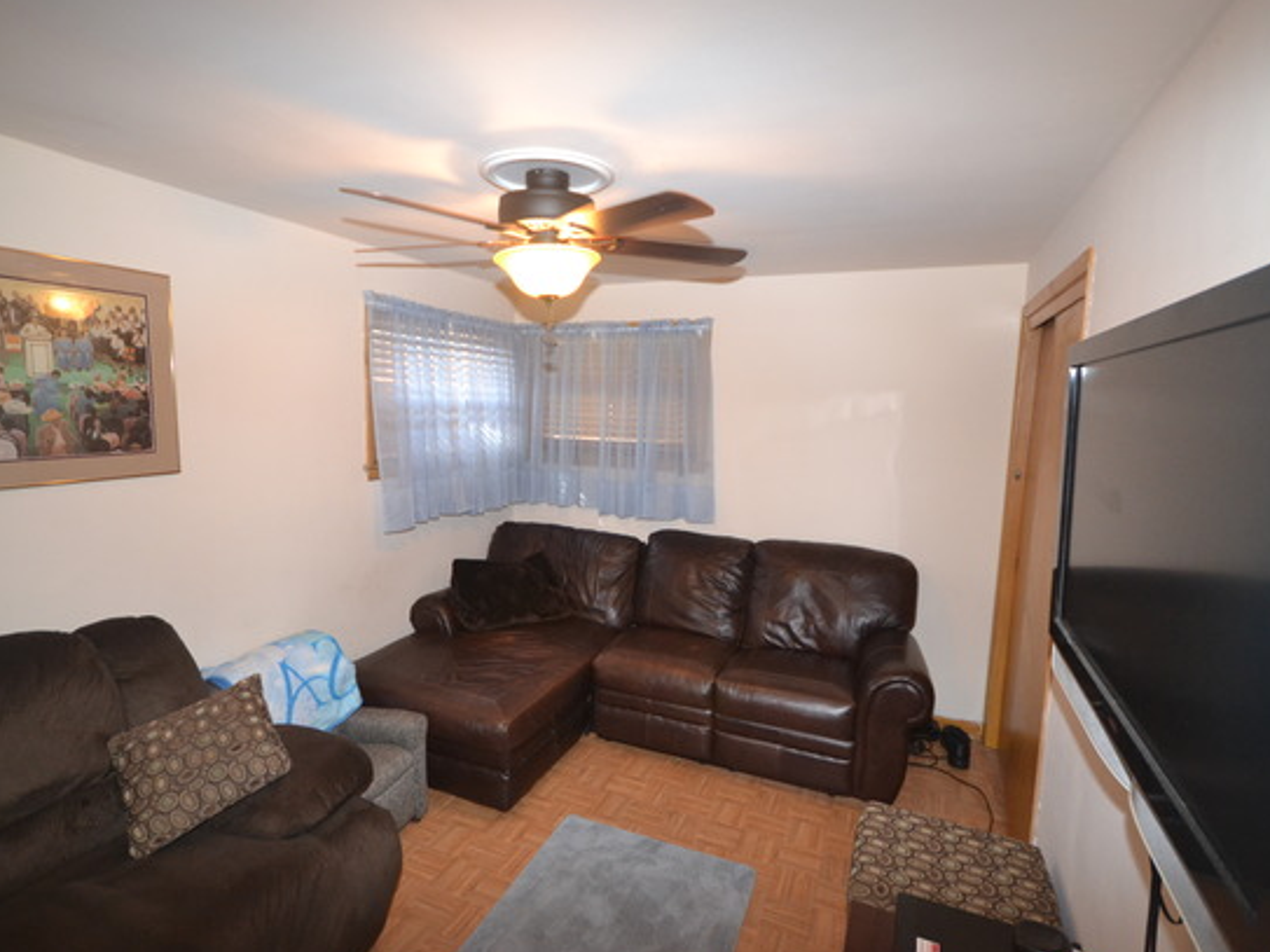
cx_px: 627
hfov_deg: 91.0
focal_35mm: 17
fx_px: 624
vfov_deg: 74.7
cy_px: 471
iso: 1600
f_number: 4
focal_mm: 10
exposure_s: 1/60
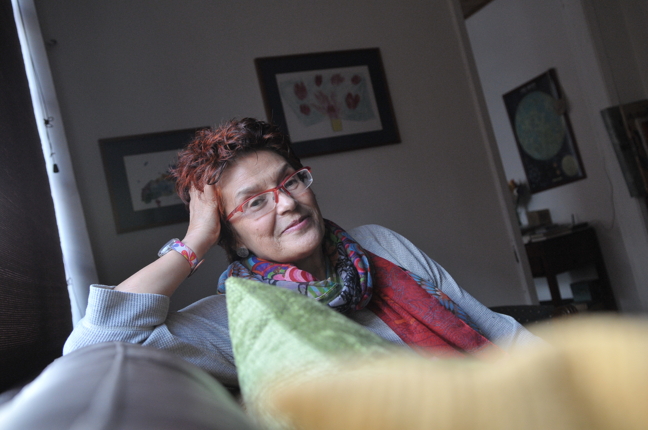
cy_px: 215
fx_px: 701
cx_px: 324
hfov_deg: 49.6
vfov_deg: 34.1
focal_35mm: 39
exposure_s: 1/200
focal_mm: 26
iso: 800
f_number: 2.8
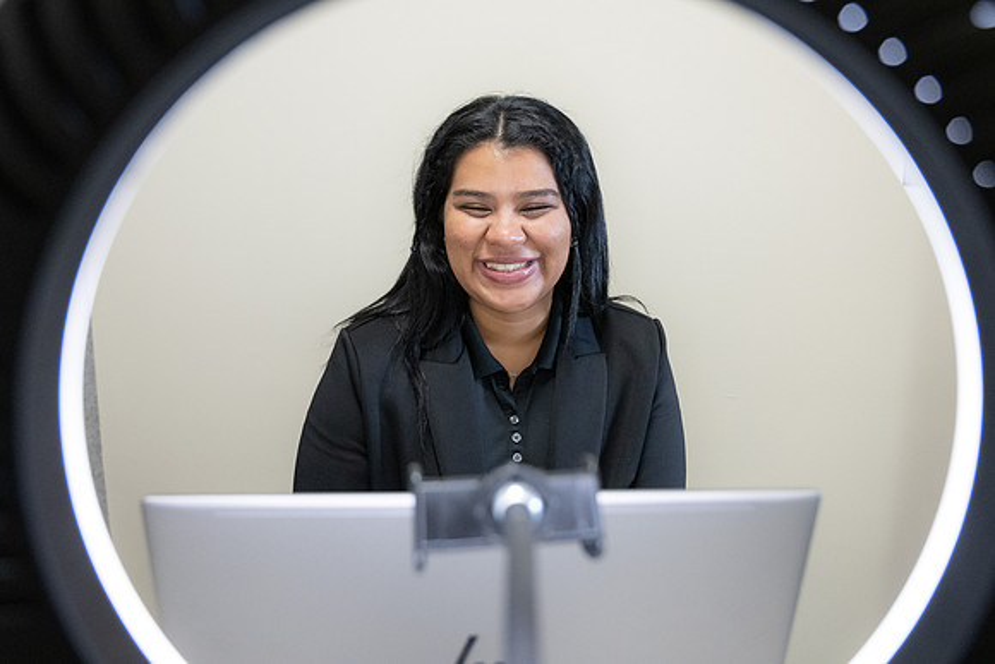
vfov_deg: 44.1
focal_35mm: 29
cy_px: 257
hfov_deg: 62.9
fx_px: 814
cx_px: 497
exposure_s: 1/200
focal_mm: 24
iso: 3200
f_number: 4
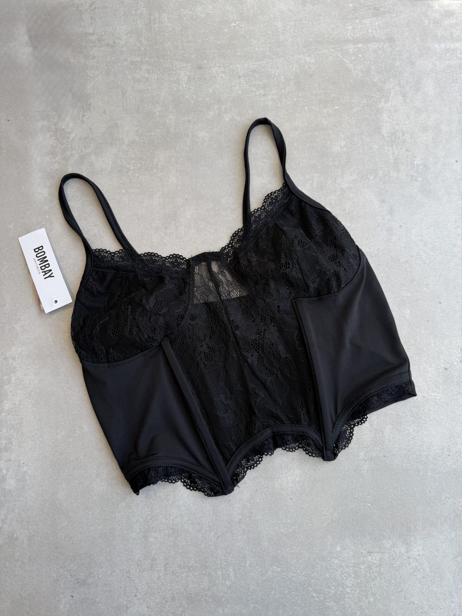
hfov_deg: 56.8
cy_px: 308
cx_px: 231
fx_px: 427
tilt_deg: -82.4
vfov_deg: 71.6
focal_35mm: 24
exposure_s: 1/315
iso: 80
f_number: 1.78
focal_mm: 6.76
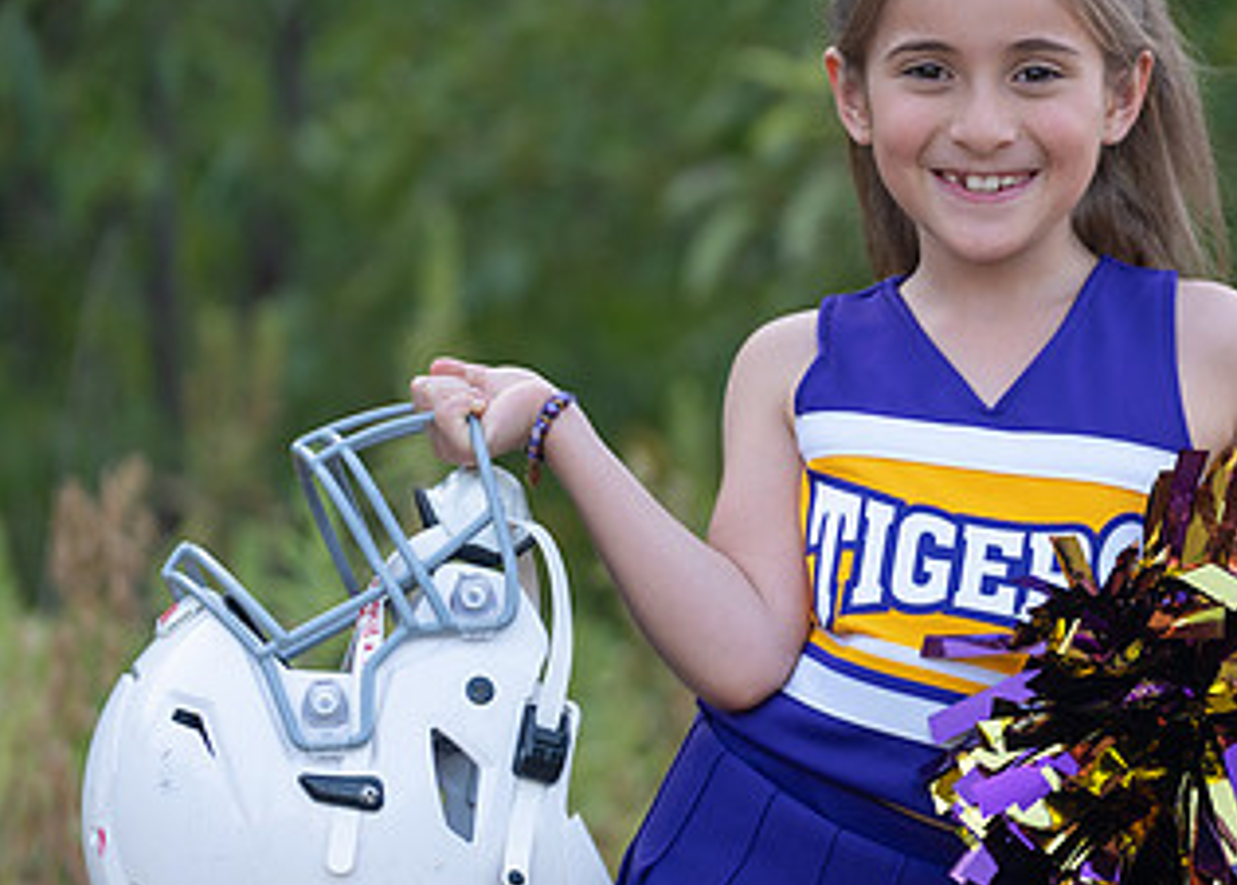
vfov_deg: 5.5
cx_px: 1041
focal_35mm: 261
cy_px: 444
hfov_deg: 7.7
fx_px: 9173
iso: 320
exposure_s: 1/320
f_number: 2.8
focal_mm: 134
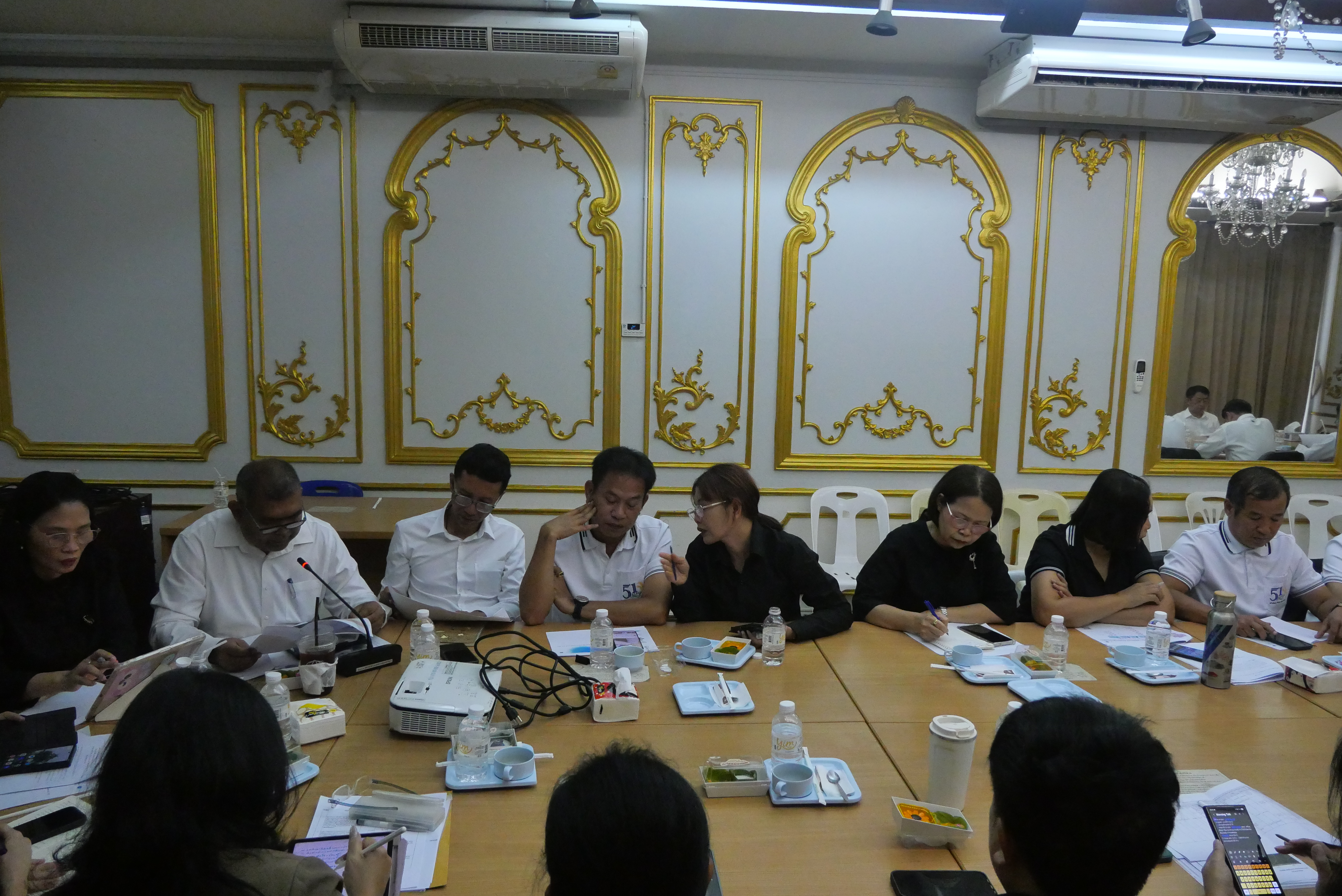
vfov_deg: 53.2
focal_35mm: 24
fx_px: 895
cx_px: 671
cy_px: 448
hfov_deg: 73.7
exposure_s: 1/200
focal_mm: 12
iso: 3200
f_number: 4.5
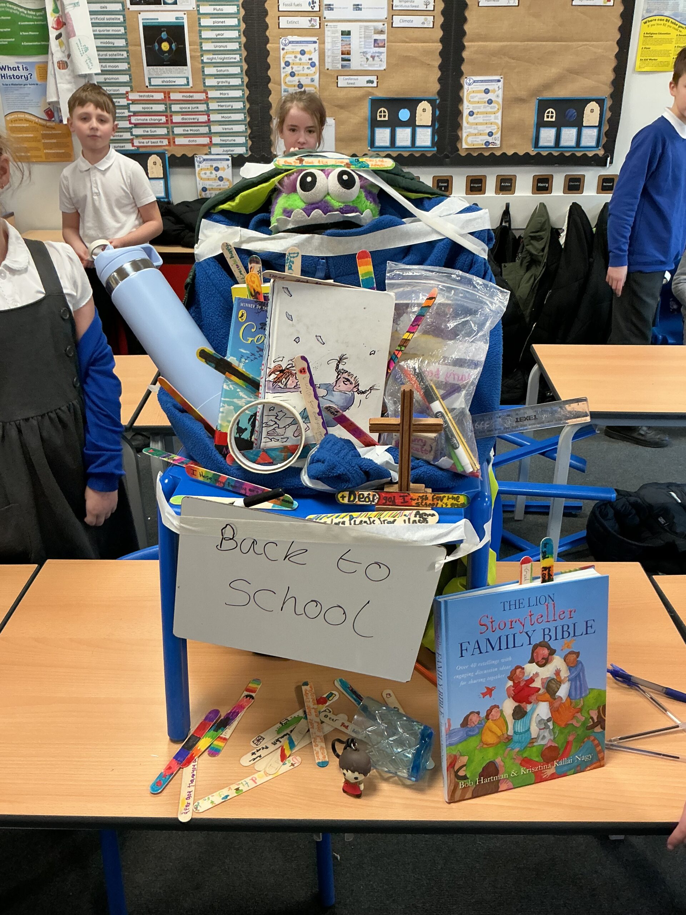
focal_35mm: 29
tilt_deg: -27.7
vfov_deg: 61.7
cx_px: 343
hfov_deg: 48.2
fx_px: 766
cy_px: 458
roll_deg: +1.2
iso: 100
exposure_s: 1/60
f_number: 1.8
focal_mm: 3
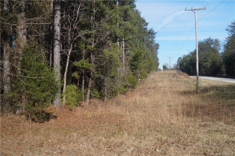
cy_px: 78
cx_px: 118
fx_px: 293
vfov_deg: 29.8
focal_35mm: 45
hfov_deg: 43.7
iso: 100
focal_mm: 30
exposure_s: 1/200
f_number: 5.6
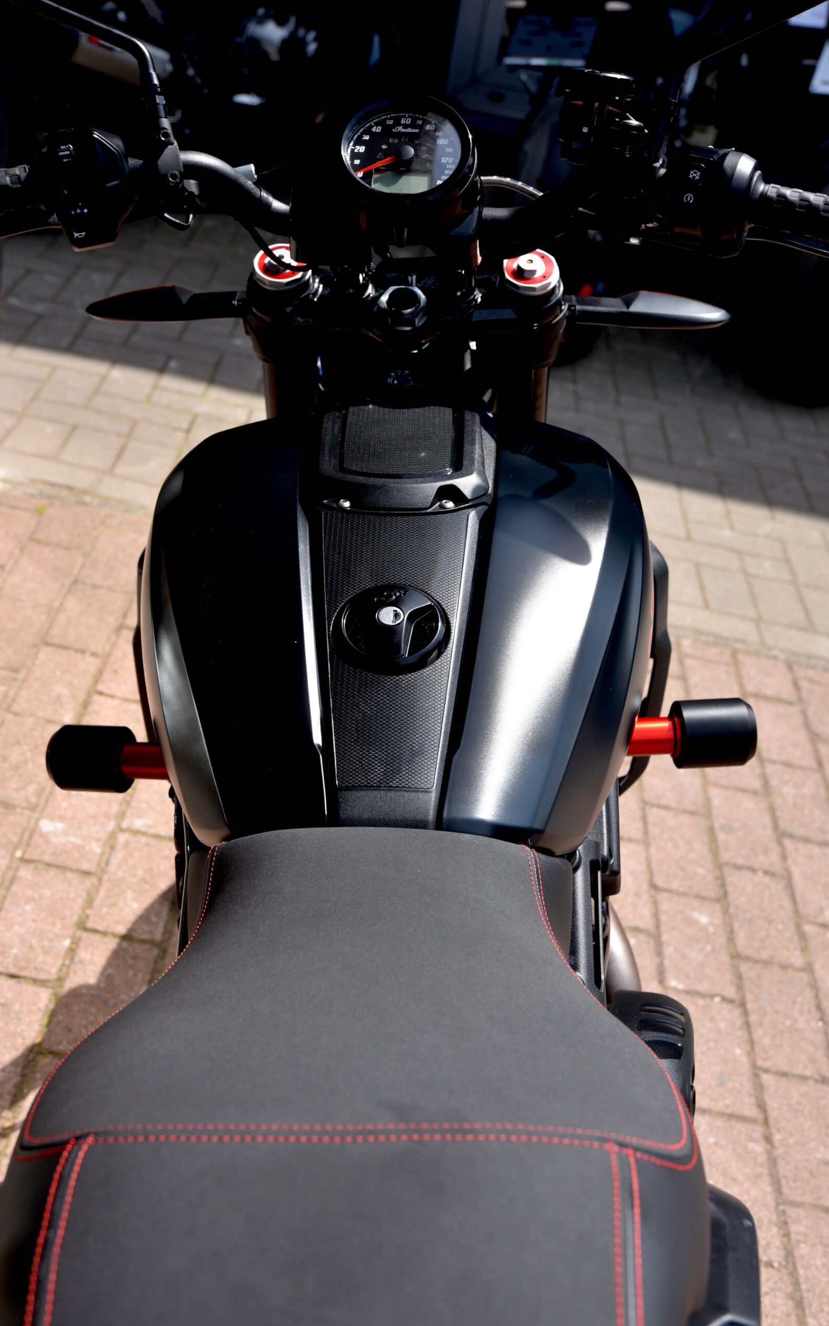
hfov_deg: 26.3
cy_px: 663
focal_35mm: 49
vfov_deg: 41.1
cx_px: 395
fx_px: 1771
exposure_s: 1/200
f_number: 7.1
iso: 100
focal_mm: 48
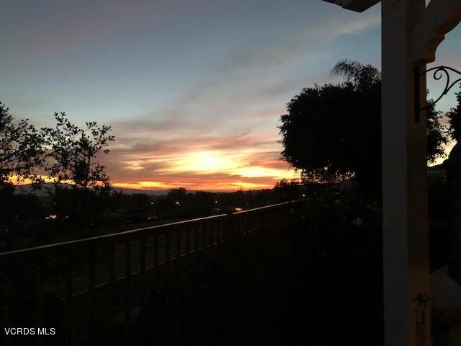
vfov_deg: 49.7
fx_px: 373
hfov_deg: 63.4
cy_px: 173
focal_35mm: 28
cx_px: 230
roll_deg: -0.5
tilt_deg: +2.6
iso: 100
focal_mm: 3.99
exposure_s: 1/4
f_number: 1.8
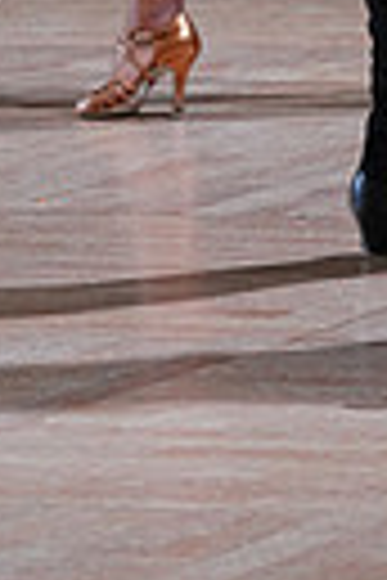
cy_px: -647
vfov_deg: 4.8
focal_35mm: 424
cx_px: 331
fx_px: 6836
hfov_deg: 3.2
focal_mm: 94
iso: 1250
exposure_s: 1/500
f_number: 4
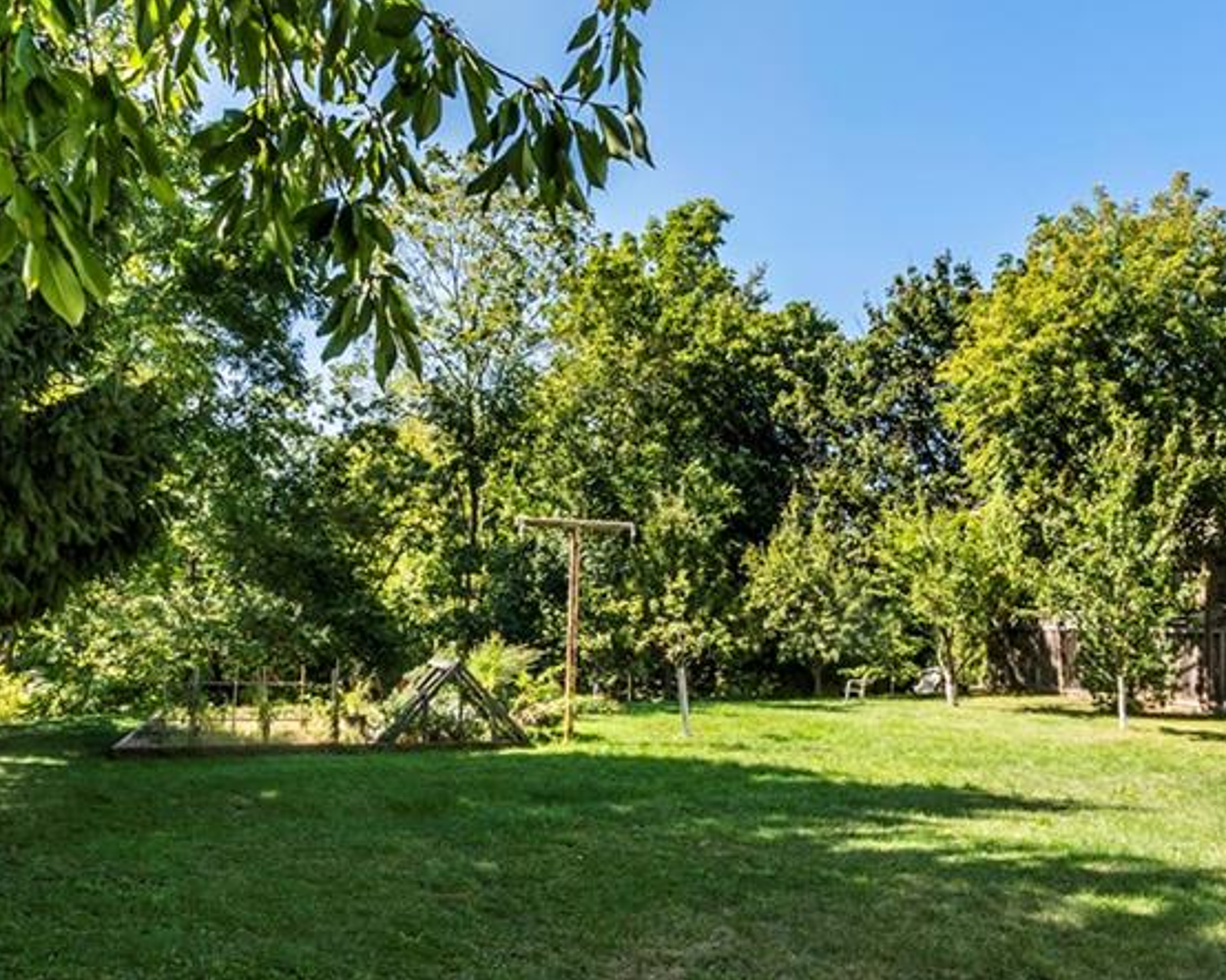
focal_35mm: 26
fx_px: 943
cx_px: 704
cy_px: 642
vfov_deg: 54.0
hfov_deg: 65.7
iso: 200
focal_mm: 10
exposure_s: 1/250
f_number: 8
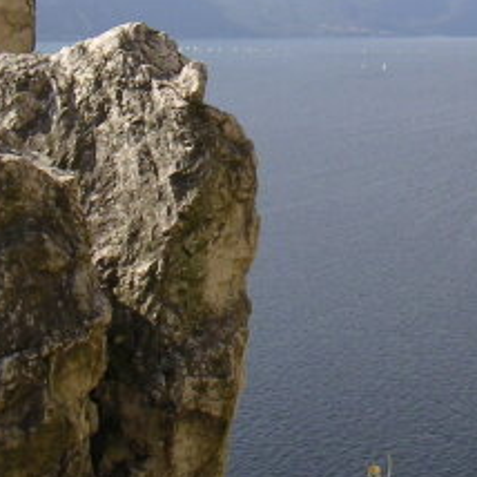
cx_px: 313
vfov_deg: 19.8
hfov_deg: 20.1
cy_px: 45
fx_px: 1341
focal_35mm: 86
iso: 64
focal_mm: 5.1
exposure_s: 1/180
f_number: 6.7
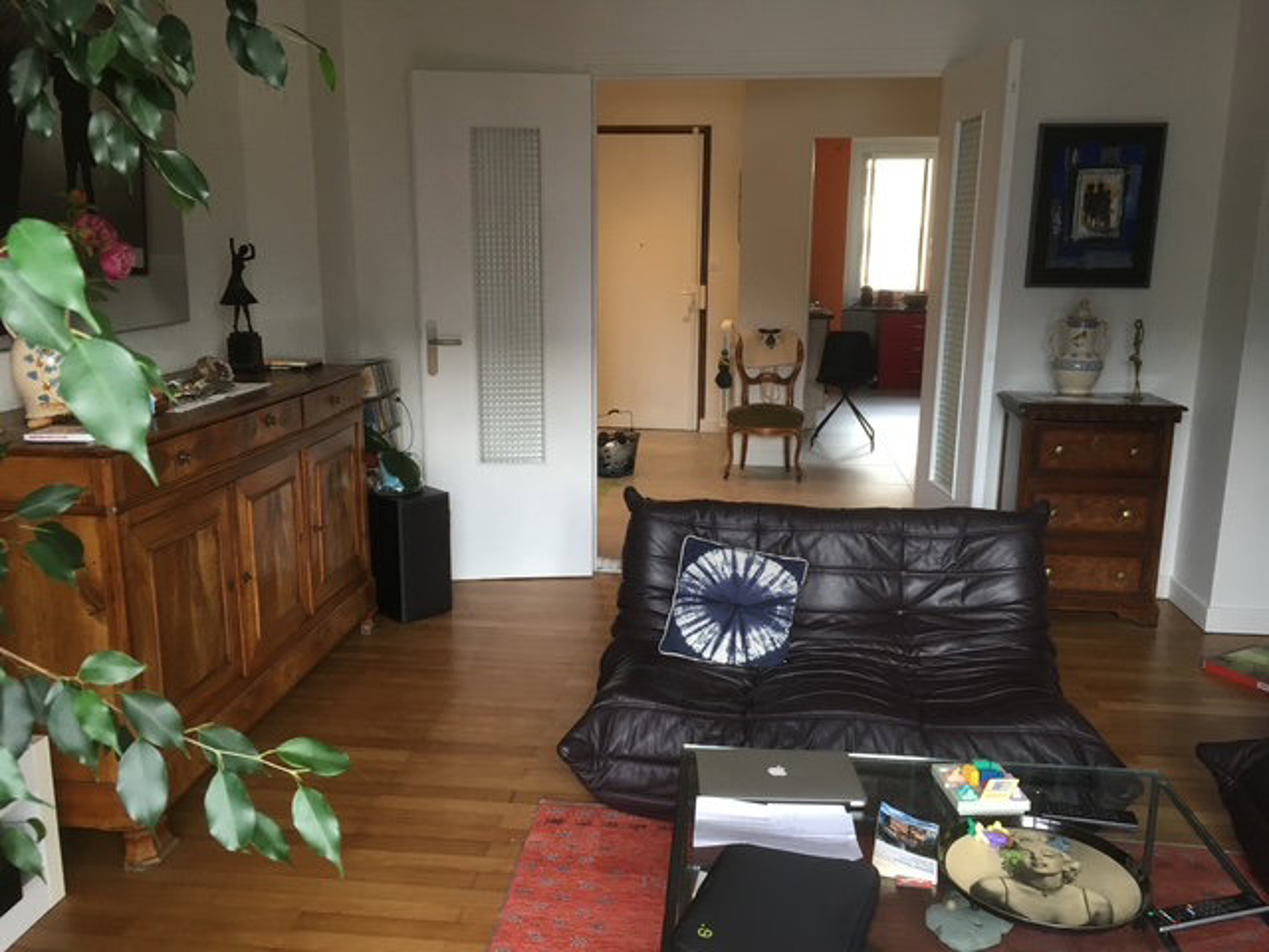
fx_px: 1063
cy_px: 476
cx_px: 634
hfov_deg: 61.7
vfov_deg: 48.2
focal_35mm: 29
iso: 100
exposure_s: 1/33
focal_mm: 4.15
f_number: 2.2
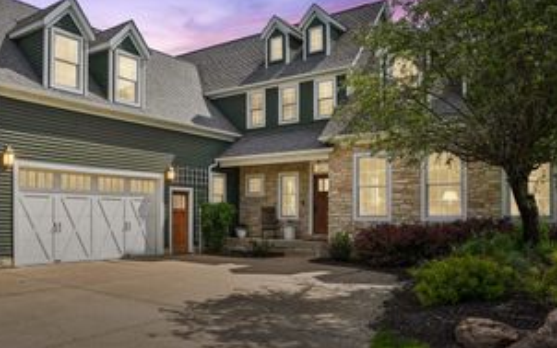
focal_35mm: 27
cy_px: 97
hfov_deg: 66.4
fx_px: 410
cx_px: 183
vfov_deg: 44.8
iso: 100
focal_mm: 16
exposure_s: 1/400
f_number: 8
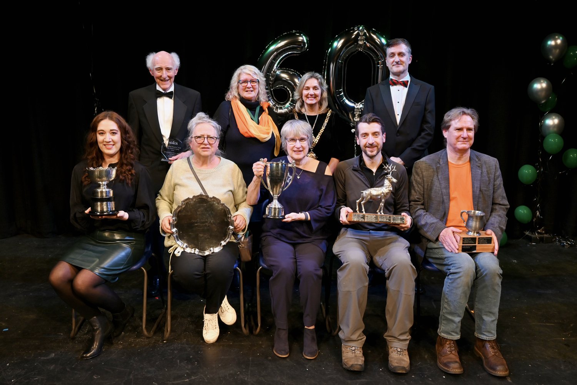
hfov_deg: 61.1
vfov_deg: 43.0
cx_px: 288
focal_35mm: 30
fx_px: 489
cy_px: 192
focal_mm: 30.5
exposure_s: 1/125
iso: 1400
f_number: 8
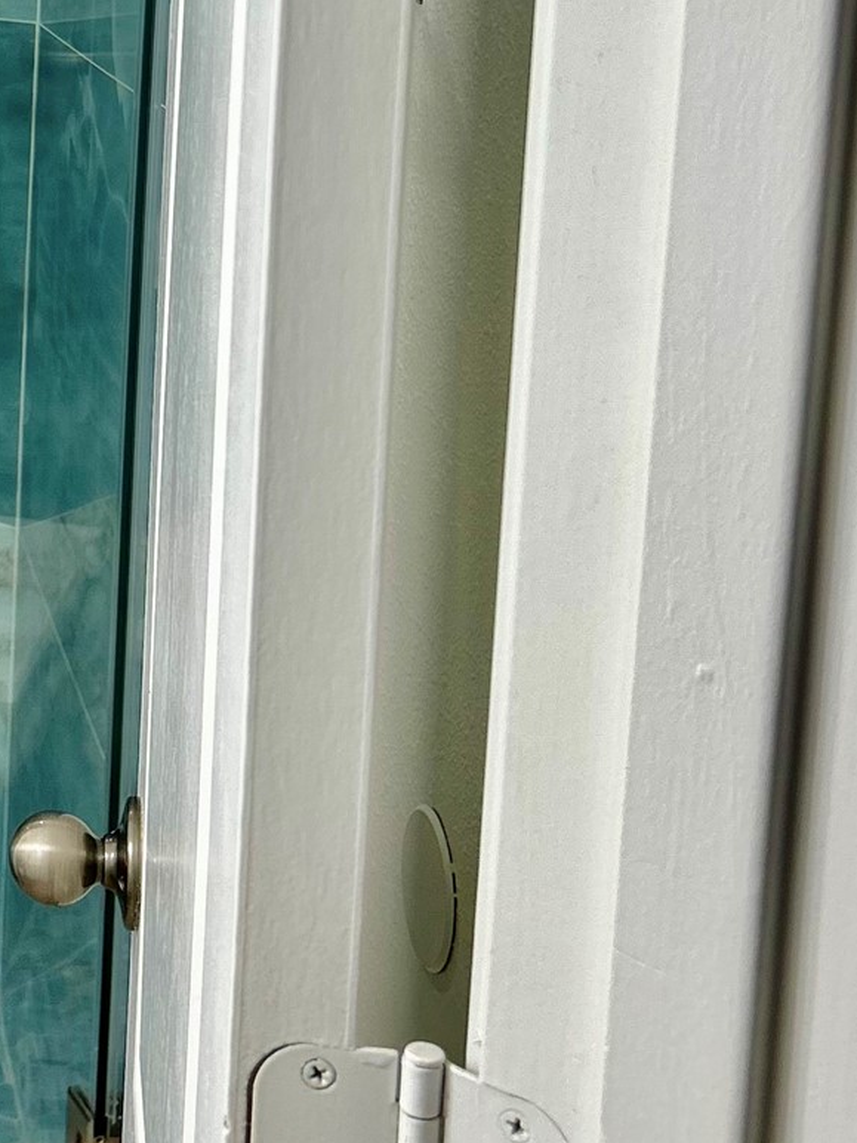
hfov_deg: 19.9
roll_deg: -2.1
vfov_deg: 27.2
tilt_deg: -8.9
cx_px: -198
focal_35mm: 69
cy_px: 129
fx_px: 2278
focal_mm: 5.7
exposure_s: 1/120
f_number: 1.5
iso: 50
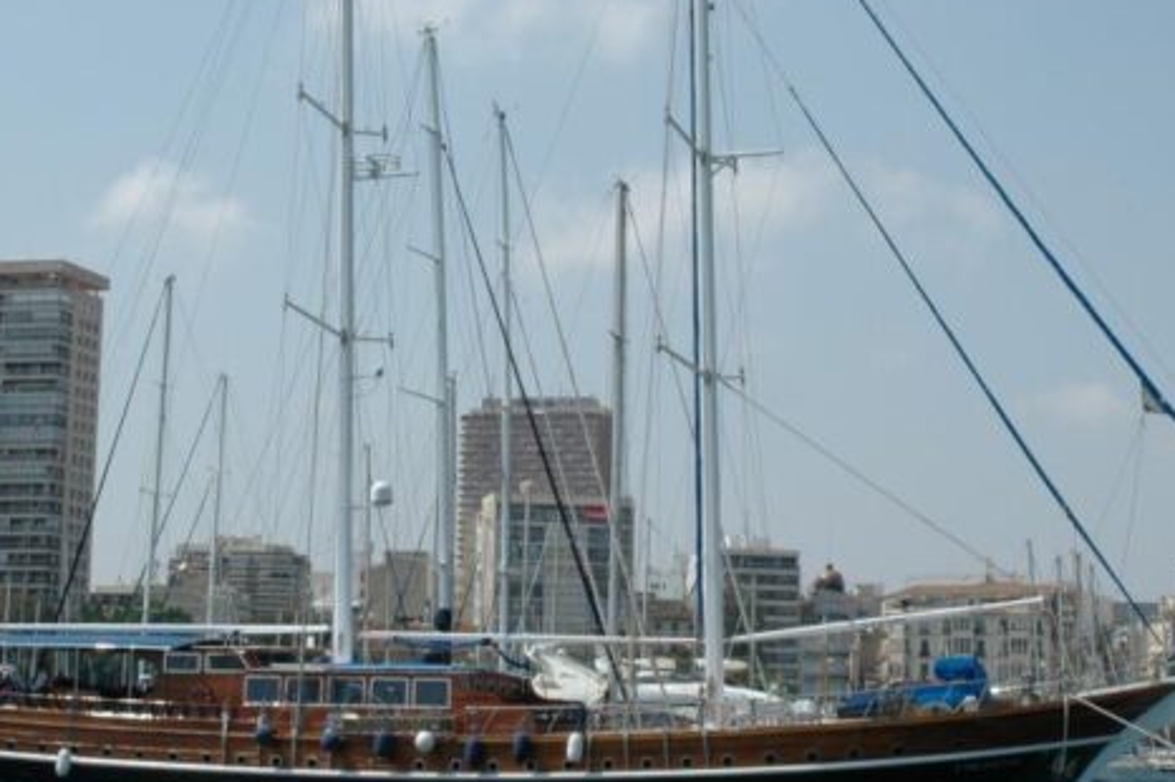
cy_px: 291
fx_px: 2740
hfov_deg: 24.2
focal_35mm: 84
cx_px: 582
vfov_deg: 16.2
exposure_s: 1/80
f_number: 22
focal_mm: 34
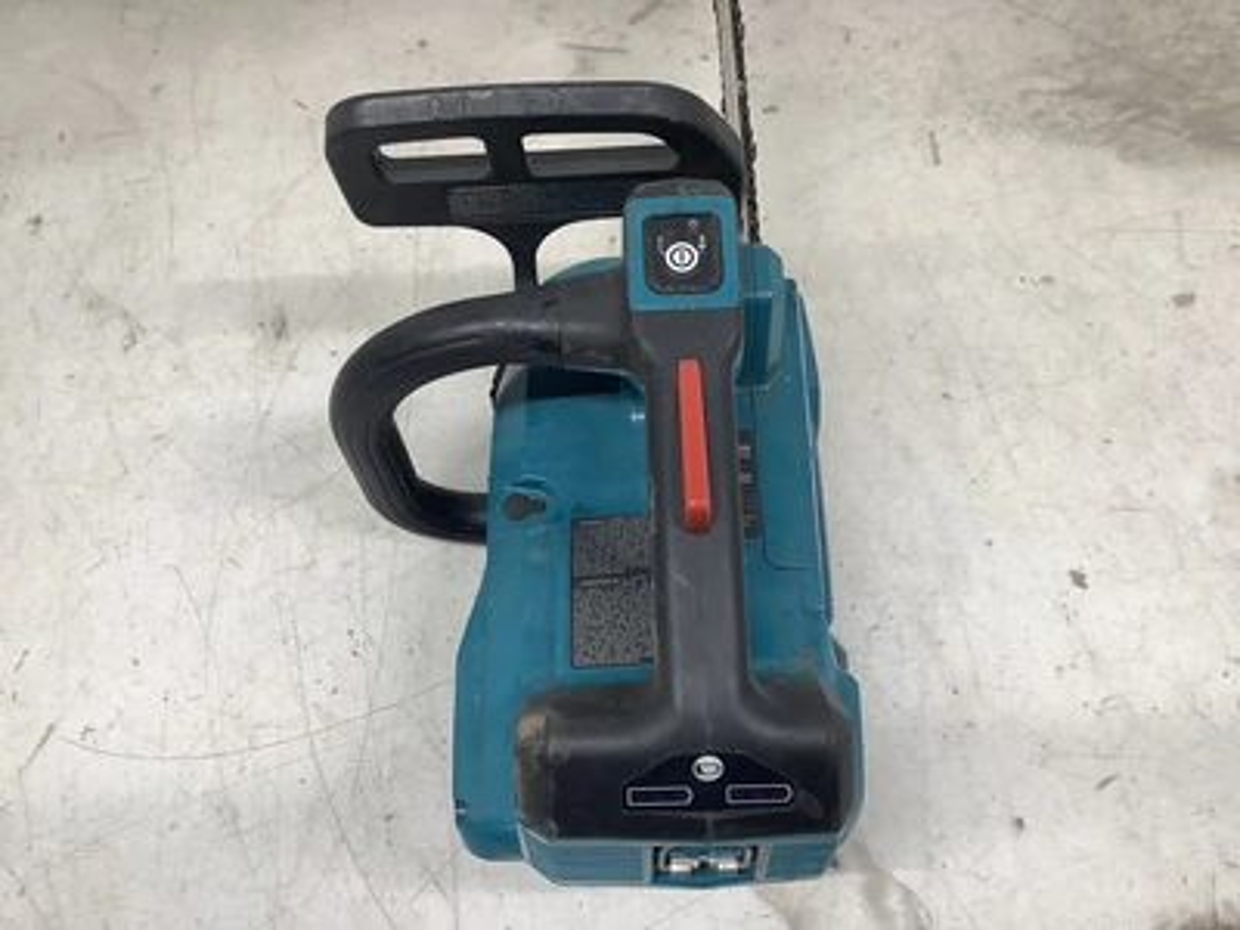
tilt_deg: -61.8
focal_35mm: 31
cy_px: 465
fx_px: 1110
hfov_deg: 58.4
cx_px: 620
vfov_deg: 45.4
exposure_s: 1/120
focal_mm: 3.3
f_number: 2.4
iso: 80
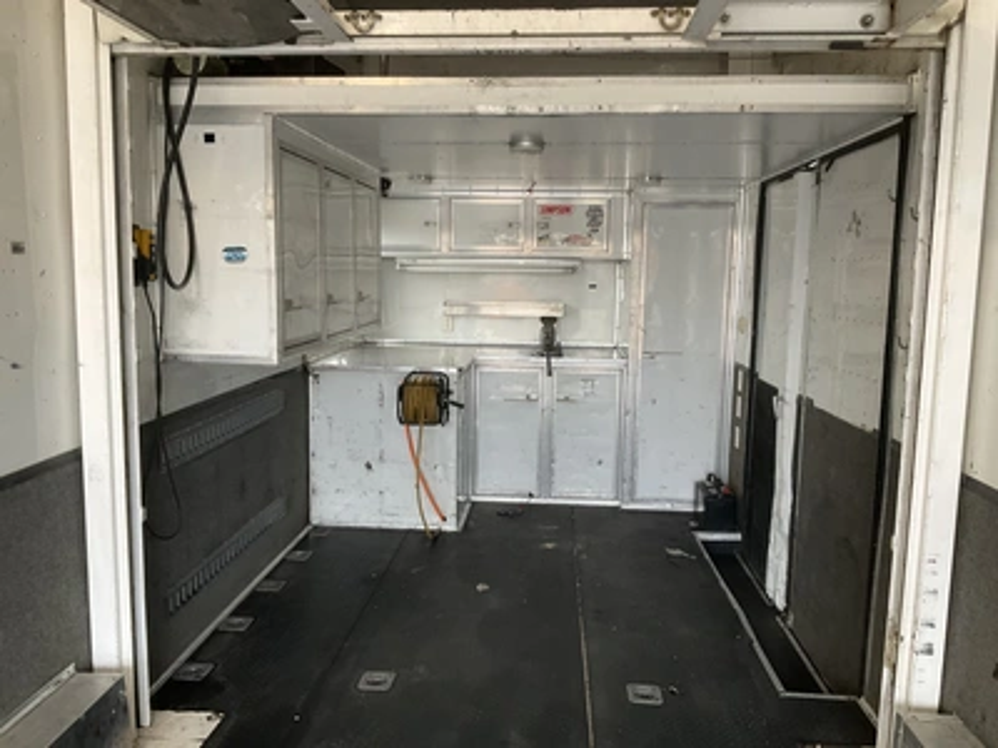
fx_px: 836
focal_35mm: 29
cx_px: 499
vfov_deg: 48.2
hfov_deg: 61.7
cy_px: 374
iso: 64
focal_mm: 3
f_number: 1.8
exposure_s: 1/120
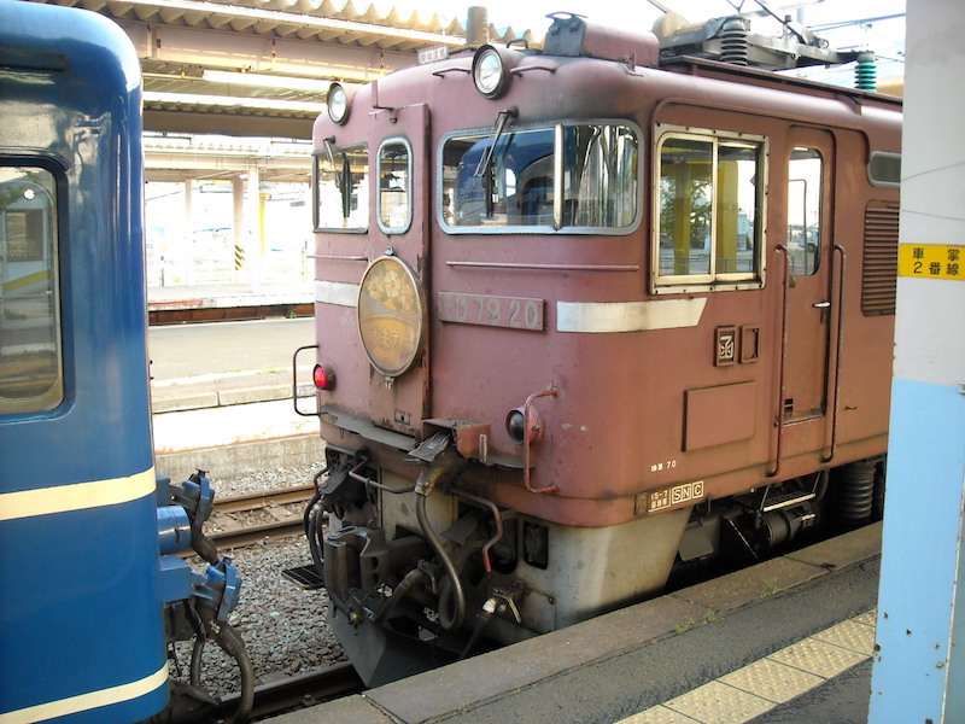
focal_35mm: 35
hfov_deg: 52.6
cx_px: 482
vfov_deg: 40.7
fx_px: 976
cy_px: 362
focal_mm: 5.7
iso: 227
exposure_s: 1/60
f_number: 2.8
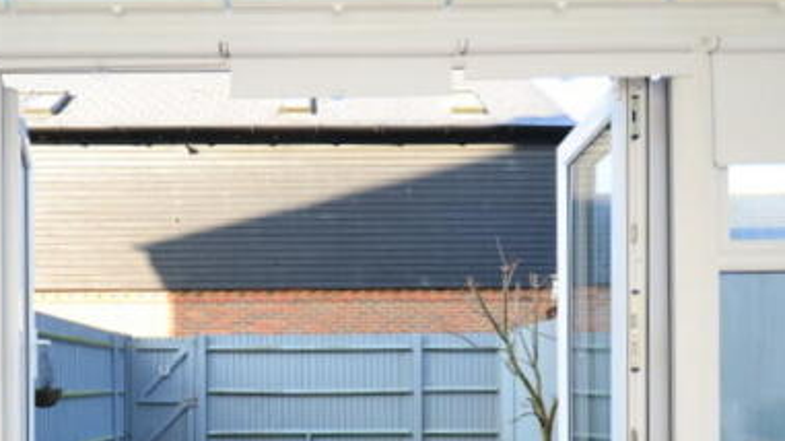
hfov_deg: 69.2
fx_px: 562
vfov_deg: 41.0
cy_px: 353
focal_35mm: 27
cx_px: 314
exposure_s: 1/100
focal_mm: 10
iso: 140
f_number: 5
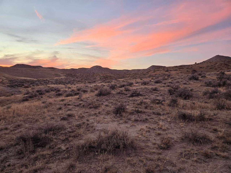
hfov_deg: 73.9
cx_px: 116
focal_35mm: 23
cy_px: 86
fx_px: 153
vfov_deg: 58.9
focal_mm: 5.4
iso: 250
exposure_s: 1/120
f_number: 1.8
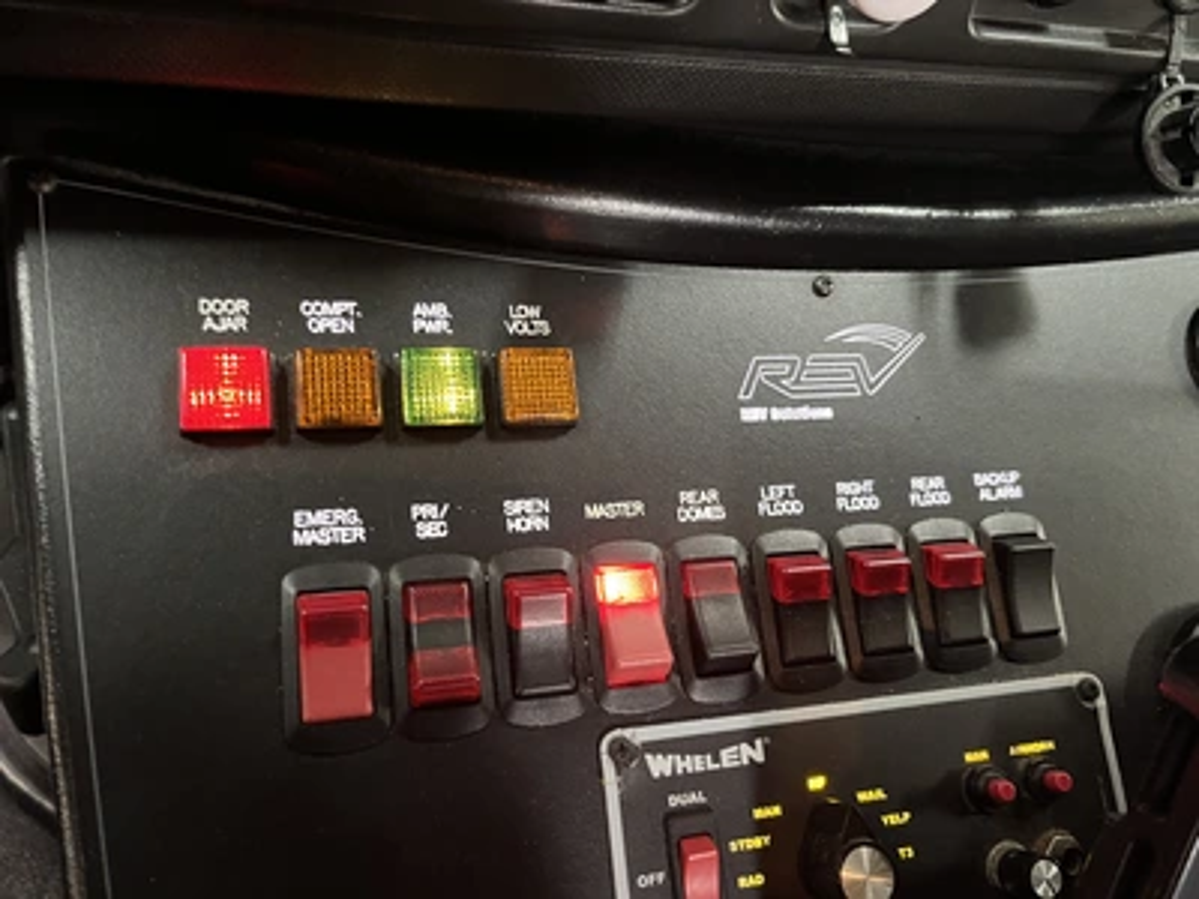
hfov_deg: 67.3
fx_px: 901
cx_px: 600
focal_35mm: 26
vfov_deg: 53.1
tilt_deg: -52.0
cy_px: 450
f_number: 1.6
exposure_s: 1/30
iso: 640
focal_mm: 5.1
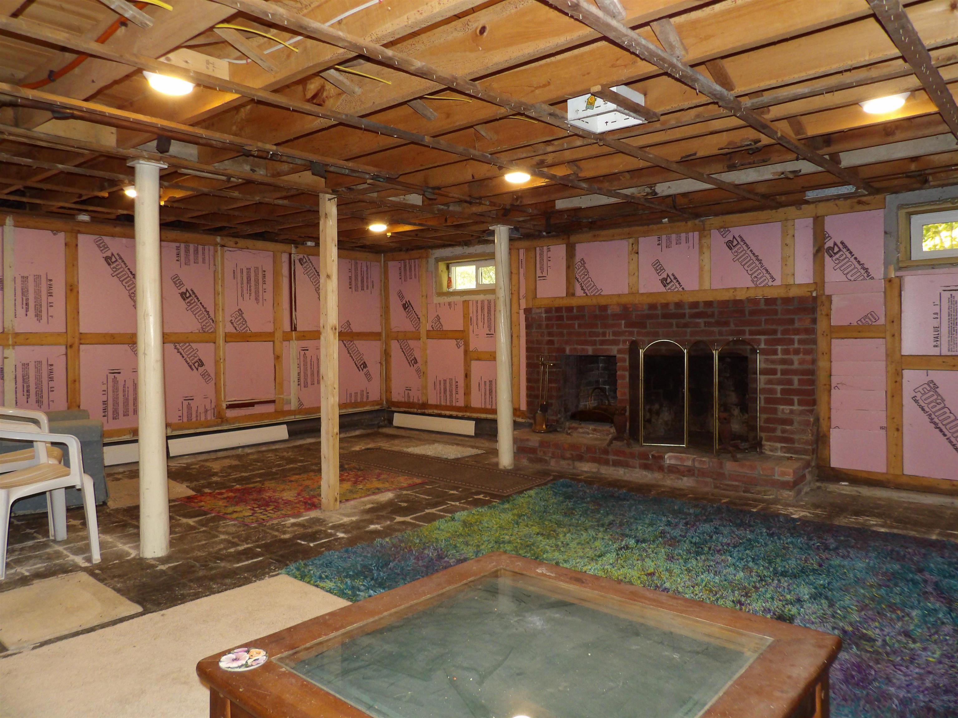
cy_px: 359
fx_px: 664
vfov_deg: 56.8
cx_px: 479
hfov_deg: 71.6
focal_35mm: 24
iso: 250
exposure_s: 1/32
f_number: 3.2
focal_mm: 4.3
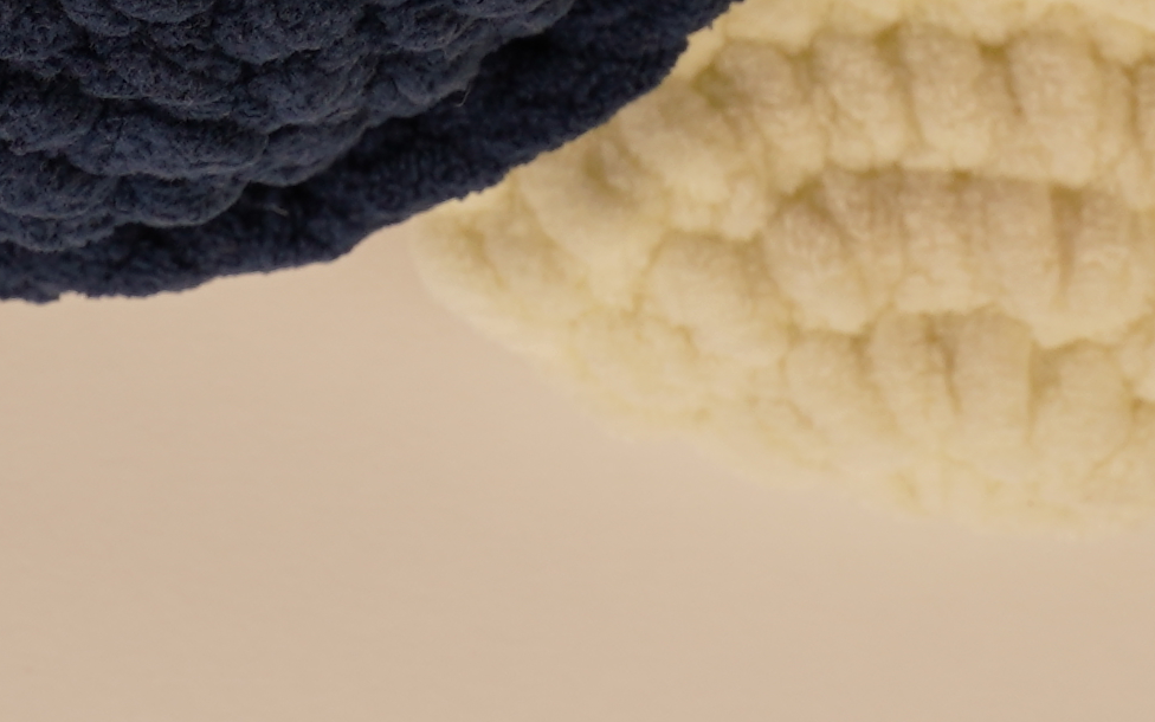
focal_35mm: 213
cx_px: 193
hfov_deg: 9.8
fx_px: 6705
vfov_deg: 5.9
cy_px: -969
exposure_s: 1/250
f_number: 9
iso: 160
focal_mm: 34
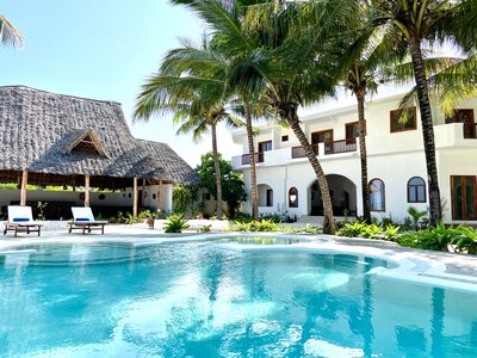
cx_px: 238
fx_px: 358
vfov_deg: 53.1
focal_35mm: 26
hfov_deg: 67.3
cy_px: 179
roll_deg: -0.2
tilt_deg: +3.1
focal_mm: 4.2
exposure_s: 1/1855
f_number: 1.6
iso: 32
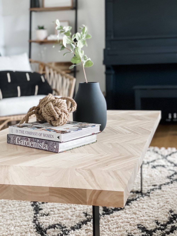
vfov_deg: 36.8
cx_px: 88
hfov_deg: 28.0
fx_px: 354
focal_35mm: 52
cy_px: 118
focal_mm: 6
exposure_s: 1/60
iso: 250
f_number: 2
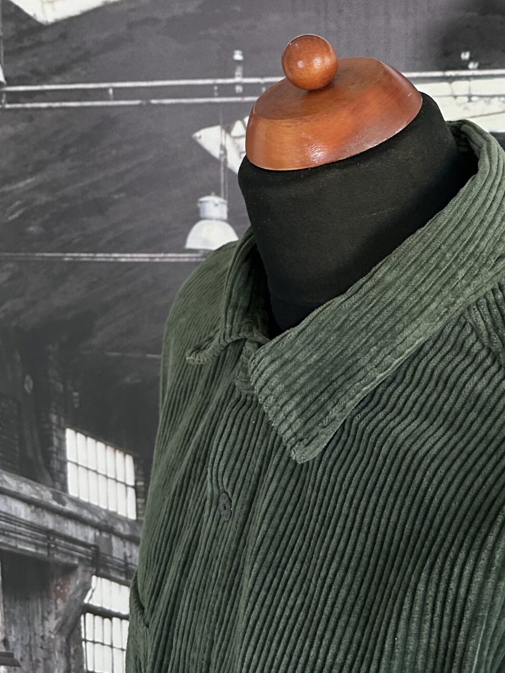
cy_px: 156
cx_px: 473
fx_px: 992
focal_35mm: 51
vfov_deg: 36.5
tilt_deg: -13.8
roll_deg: +0.3
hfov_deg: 27.3
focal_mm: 5.7
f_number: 1.5
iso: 160
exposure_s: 1/60
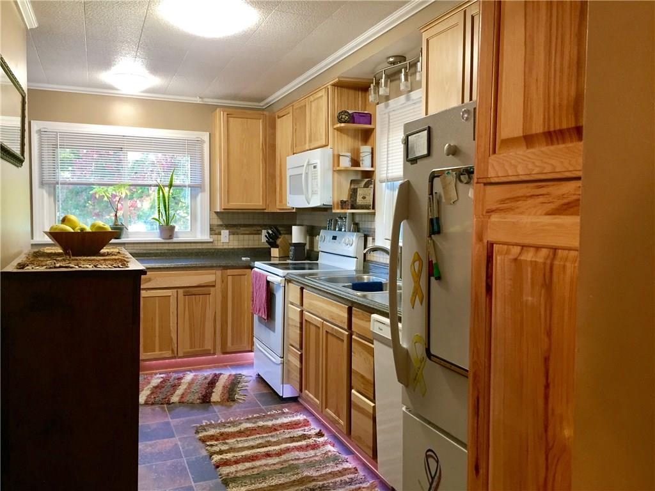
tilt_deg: -3.7
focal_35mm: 29
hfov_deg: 61.7
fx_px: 549
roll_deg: -0.7
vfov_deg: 48.2
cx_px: 328
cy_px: 246
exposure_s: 1/30
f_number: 2.2
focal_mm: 4.15
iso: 100
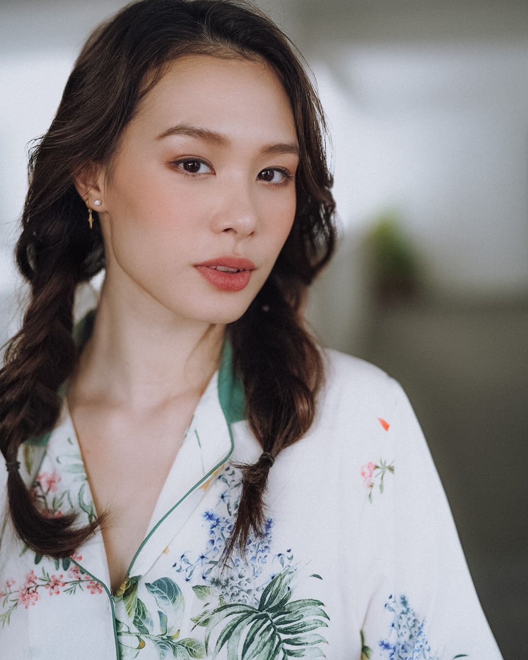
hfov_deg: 26.7
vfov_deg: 32.9
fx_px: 1113
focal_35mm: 57
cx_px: 267
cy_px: 261
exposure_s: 1/400
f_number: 1.4
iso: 100
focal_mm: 50
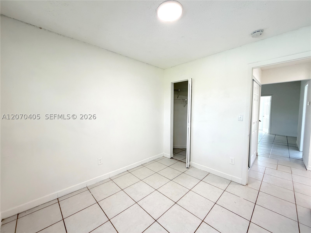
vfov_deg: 85.7
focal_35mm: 14
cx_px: 156
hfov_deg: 102.1
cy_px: 116
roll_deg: +0.9
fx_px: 126
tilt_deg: -3.7
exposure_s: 1/120
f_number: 2.2
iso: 250
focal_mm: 2.22
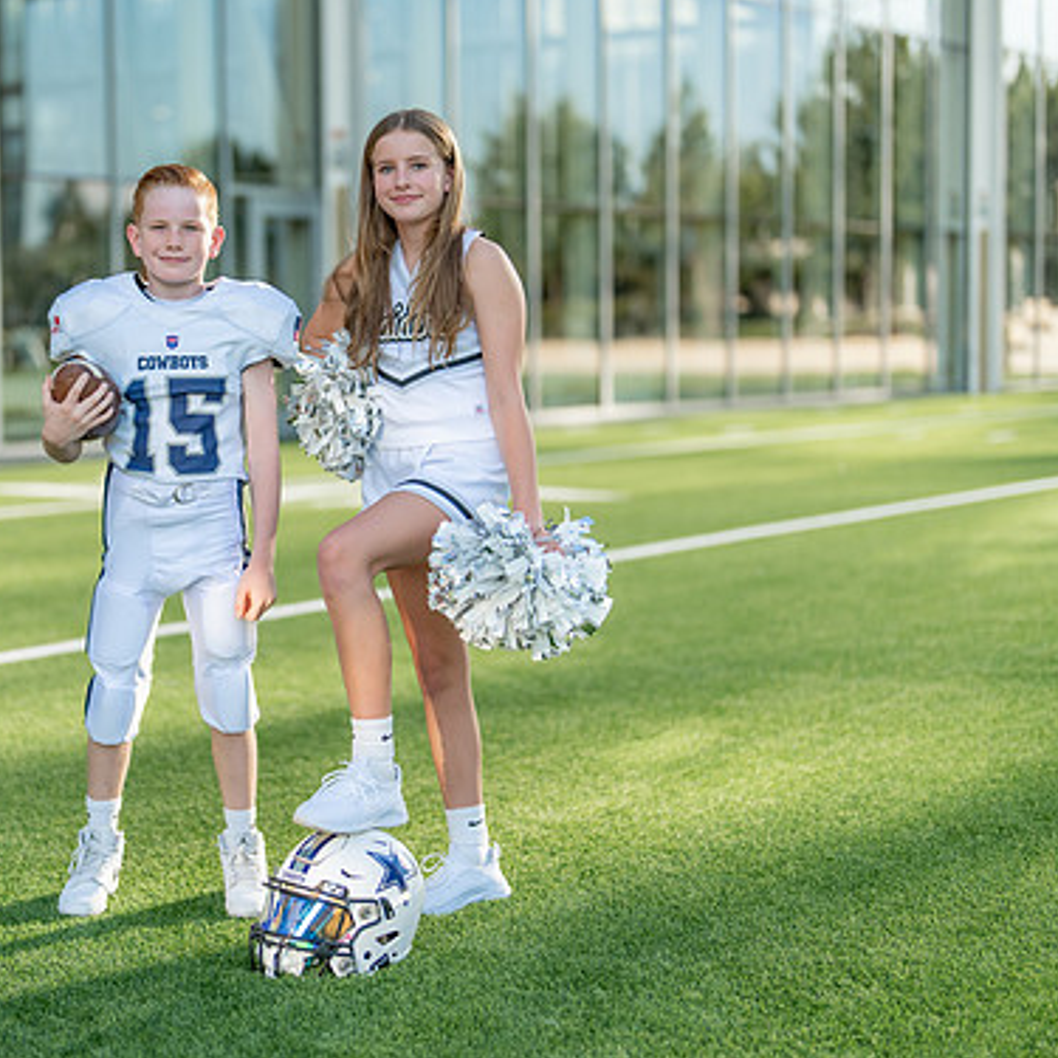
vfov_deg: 24.3
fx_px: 2455
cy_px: 482
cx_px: 324
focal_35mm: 71
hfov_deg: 24.2
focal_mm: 50
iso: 100
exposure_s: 1/2500
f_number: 1.2
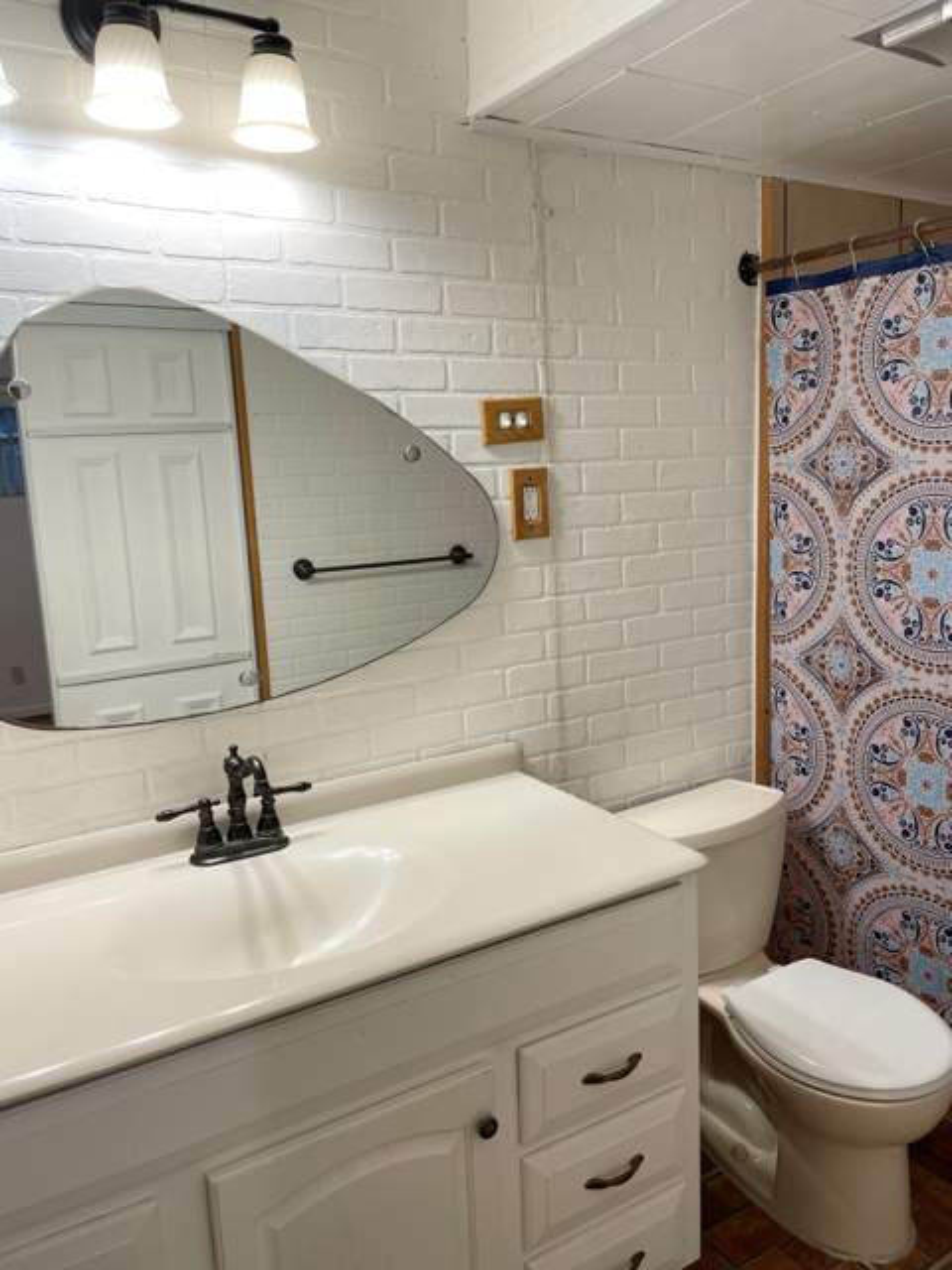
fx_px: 953
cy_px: 635
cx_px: 476
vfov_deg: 67.3
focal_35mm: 26
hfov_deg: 53.1
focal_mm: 4.2
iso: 40
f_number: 1.6
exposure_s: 1/120
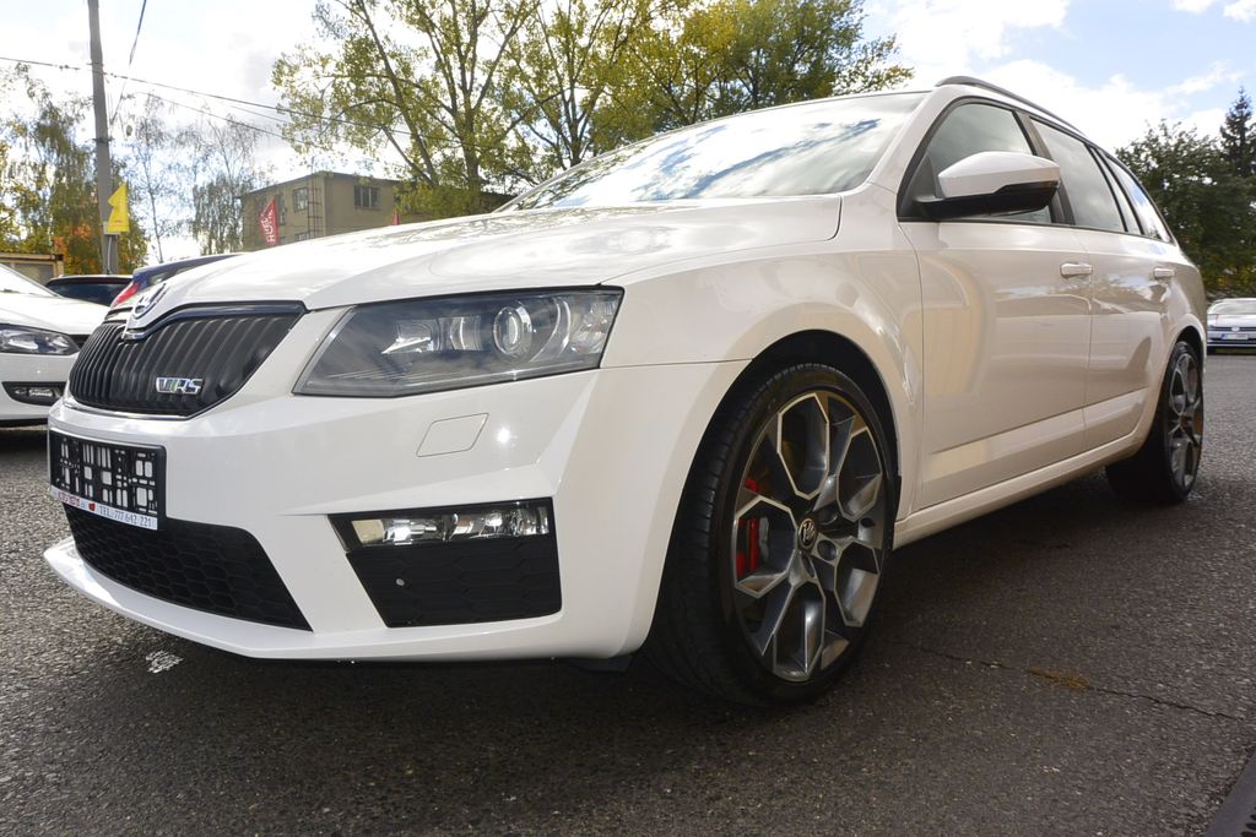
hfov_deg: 67.4
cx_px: 628
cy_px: 418
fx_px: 942
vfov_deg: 47.9
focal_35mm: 27
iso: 160
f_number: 8
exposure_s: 1/250
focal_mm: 10
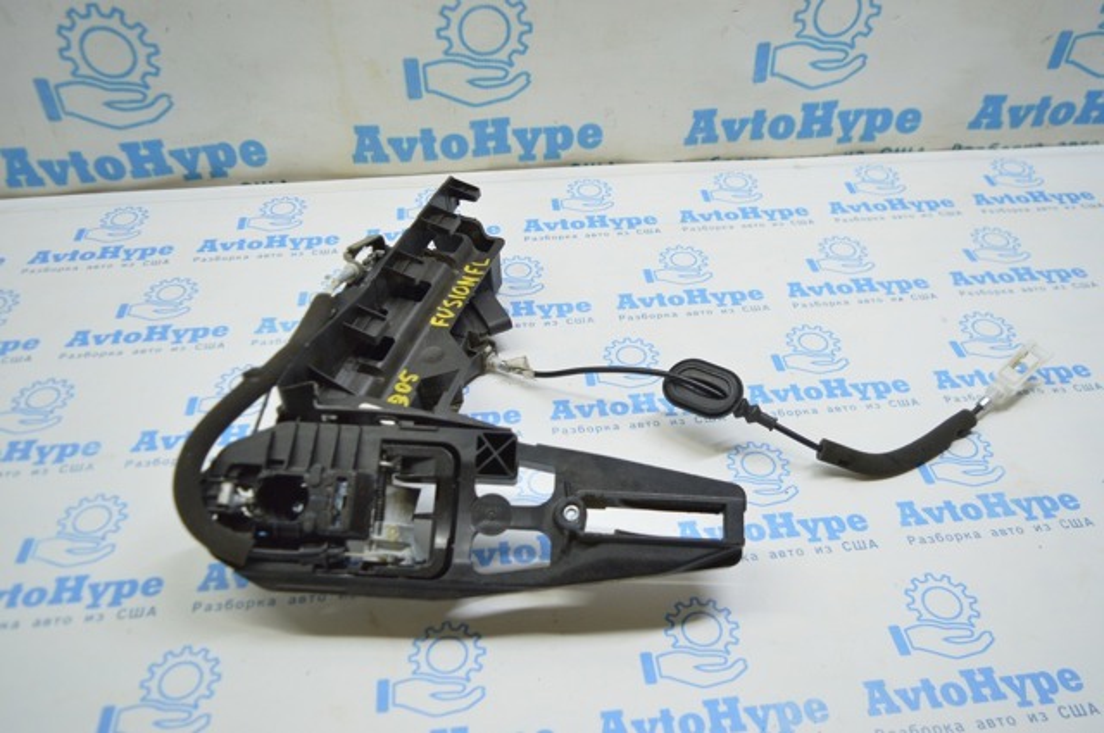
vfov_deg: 43.5
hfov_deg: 62.0
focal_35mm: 30
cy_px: 366
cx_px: 552
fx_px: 919
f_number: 3.5
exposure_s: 1/60
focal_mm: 20
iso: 400
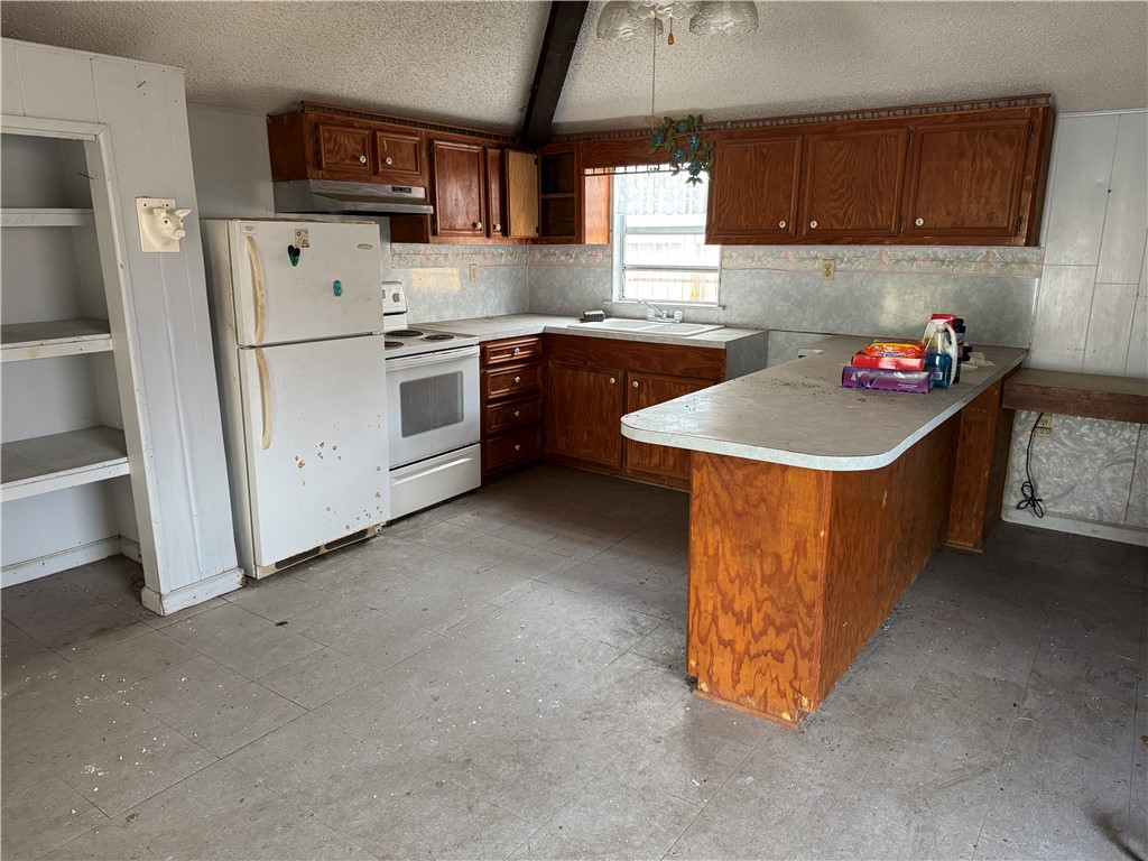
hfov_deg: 71.6
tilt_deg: -15.1
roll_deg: -0.3
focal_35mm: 24
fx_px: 796
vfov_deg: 56.8
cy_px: 430
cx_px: 574
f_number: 1.78
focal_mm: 6.76
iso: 400
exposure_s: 1/60
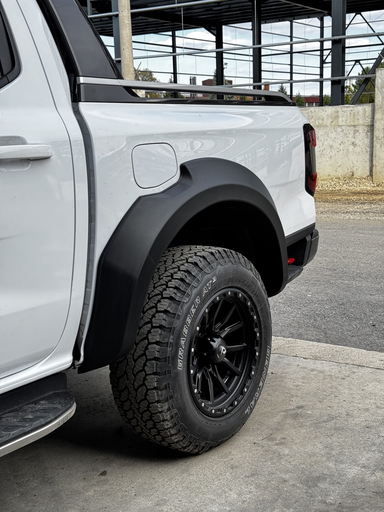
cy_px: 256
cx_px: 192
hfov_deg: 30.3
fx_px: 710
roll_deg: +1.1
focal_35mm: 48
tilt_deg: -10.5
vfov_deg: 39.7
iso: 64
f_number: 1.78
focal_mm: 6.76
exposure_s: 1/507
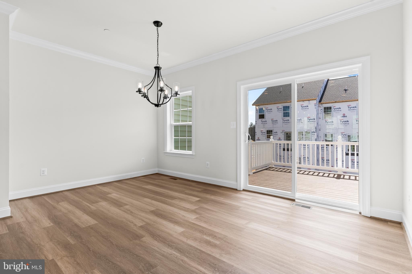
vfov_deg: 70.4
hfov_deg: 93.3
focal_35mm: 17
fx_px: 195
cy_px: 137
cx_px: 206
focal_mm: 17
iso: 200
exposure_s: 1/40
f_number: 8
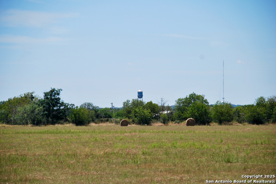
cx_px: 138
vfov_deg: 6.8
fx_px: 1554
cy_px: 92
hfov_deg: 10.2
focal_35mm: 202
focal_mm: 135
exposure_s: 1/1000
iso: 200
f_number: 6
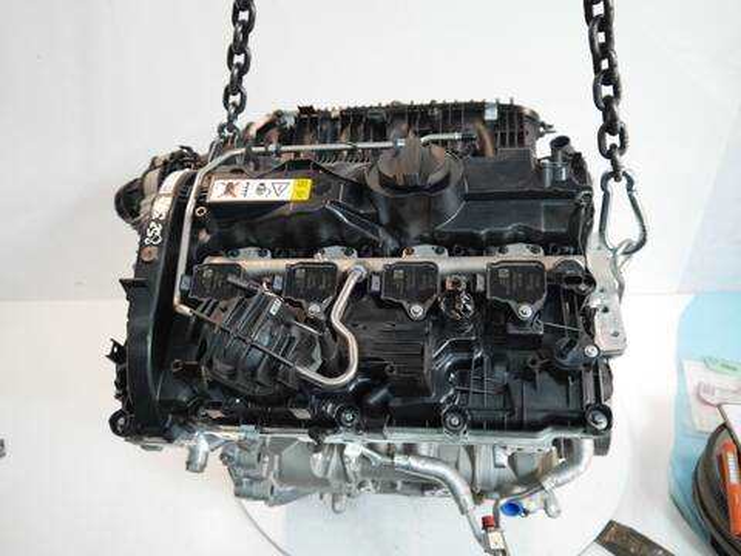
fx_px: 599
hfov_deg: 63.4
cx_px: 370
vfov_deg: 49.7
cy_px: 278
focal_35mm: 28
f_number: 3.5
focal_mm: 14
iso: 800
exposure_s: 1/125
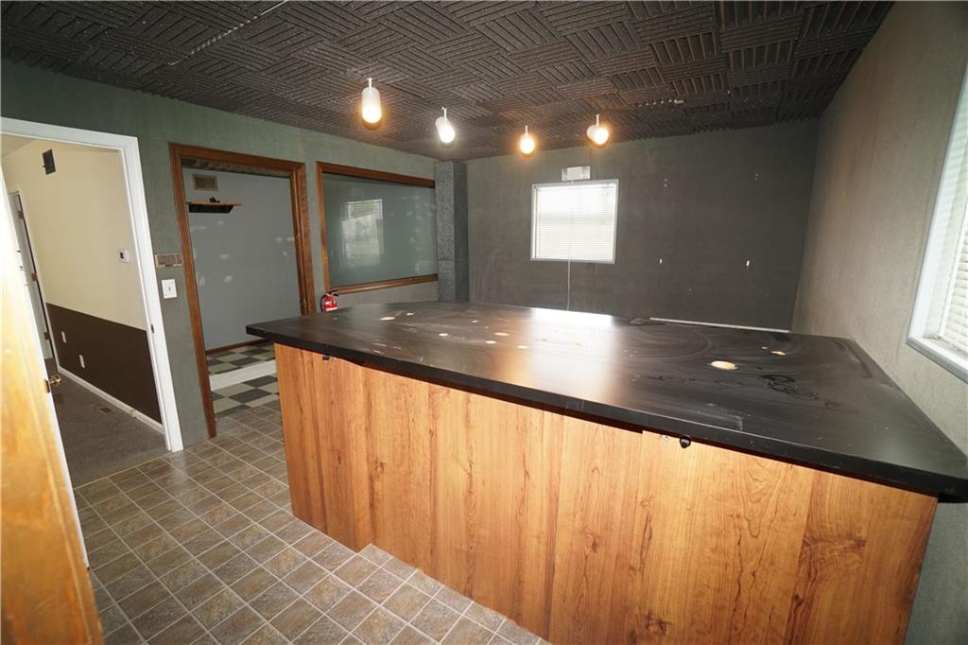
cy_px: 322
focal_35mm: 15
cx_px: 484
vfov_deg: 77.3
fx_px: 403
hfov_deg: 100.4
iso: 800
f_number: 4
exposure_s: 1/60
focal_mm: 10
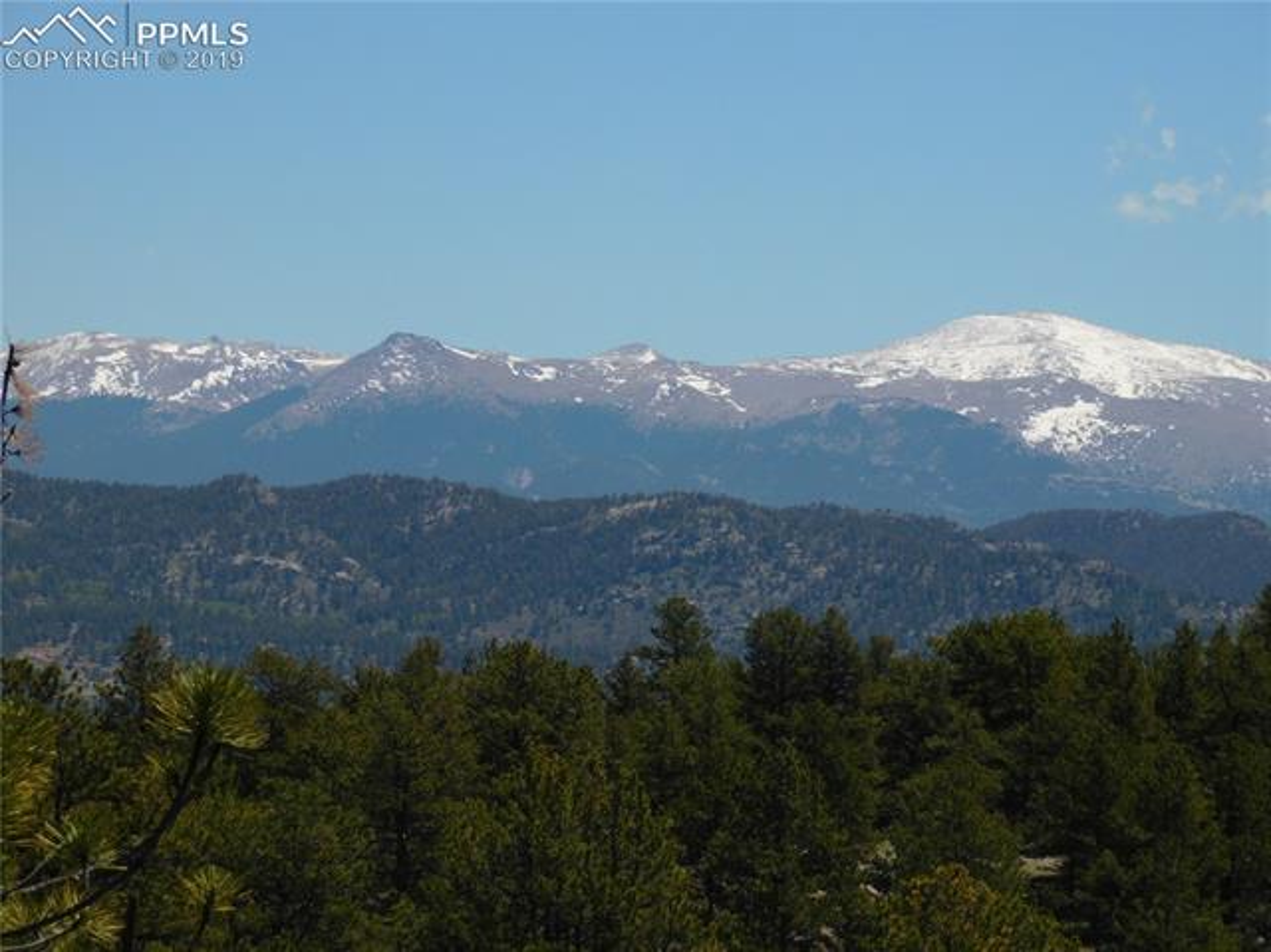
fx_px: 6751
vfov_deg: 8.1
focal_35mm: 184
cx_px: 636
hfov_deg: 10.8
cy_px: 476
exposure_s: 1/1000
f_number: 5.4
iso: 125
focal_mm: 32.7
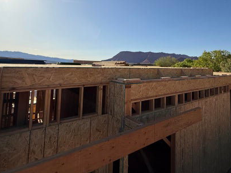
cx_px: 138
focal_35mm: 22
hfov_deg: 75.6
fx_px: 147
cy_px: 53
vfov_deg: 59.2
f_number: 2.2
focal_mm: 2.22
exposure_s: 1/3289
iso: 50
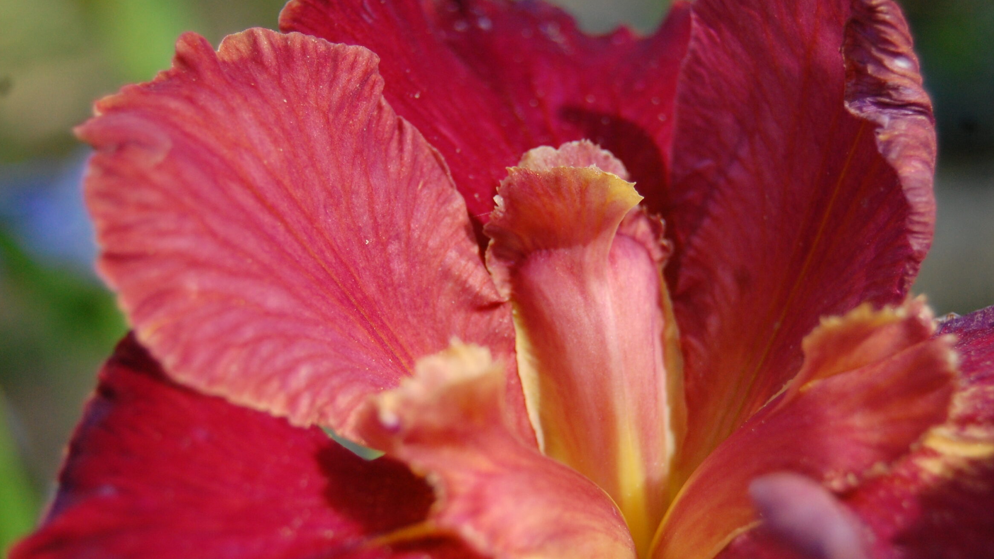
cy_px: 341
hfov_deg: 27.3
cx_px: 515
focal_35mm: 78
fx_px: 2045
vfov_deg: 15.6
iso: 800
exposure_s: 1/1600
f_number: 5.3
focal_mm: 45
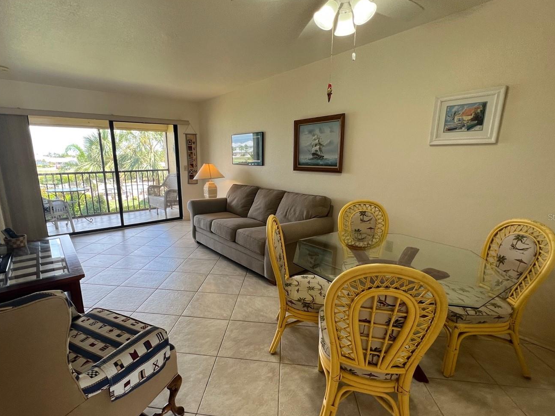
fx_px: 257
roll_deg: +0.5
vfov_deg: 78.1
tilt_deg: -12.2
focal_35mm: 16
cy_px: 217
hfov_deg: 94.1
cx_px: 247
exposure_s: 1/120
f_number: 1.8
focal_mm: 1.57
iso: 64
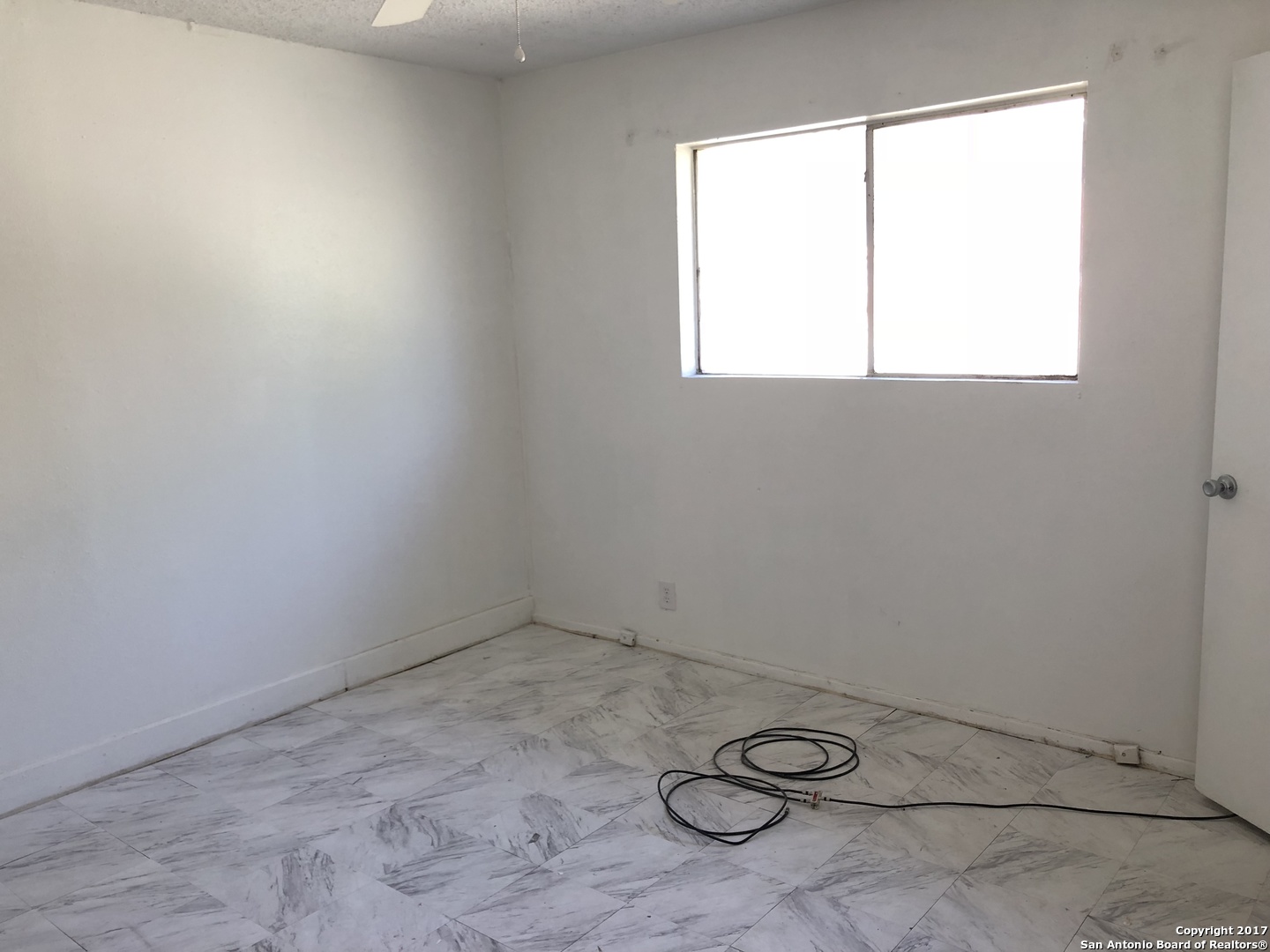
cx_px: 635
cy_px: 476
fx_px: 1064
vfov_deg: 48.2
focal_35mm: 29
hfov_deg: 61.7
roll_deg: +1.3
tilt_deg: -8.9
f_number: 1.8
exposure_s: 1/30
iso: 20
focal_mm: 3.99
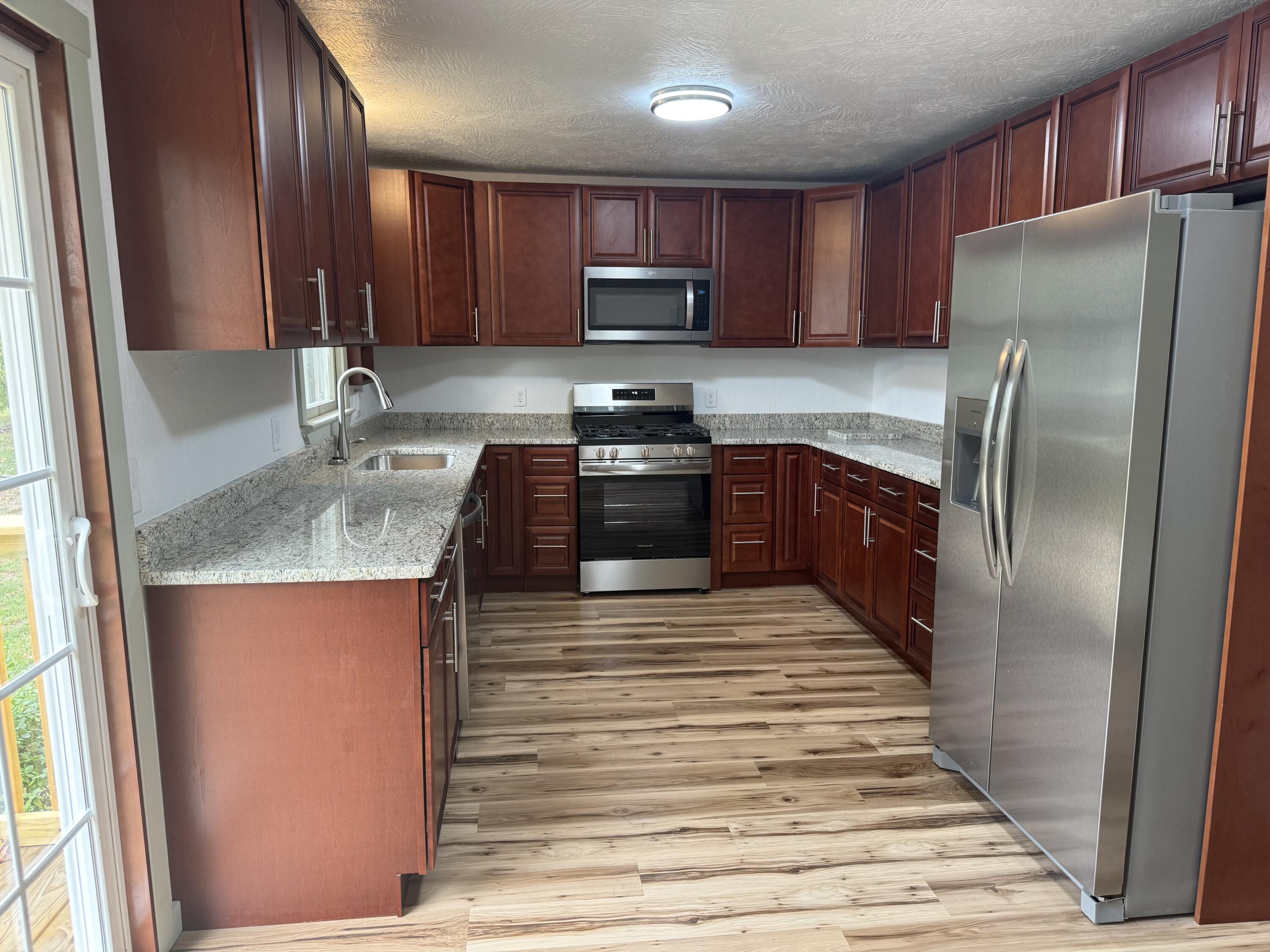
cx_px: 635
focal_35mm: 24
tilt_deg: -8.6
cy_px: 476
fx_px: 881
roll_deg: +0.6
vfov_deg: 56.8
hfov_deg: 71.6
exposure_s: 1/60
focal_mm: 6.76
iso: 160
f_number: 1.78
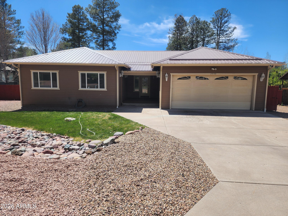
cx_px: 144
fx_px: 191
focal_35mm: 23
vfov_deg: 58.9
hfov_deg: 73.9
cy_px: 108
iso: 12
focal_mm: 6.4
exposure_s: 1/989
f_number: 1.8
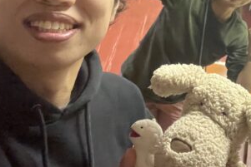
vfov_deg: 20.9
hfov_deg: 29.9
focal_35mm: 61
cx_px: 269
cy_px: -31
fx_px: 425
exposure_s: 1/30
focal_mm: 2.71
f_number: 2.2
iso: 640
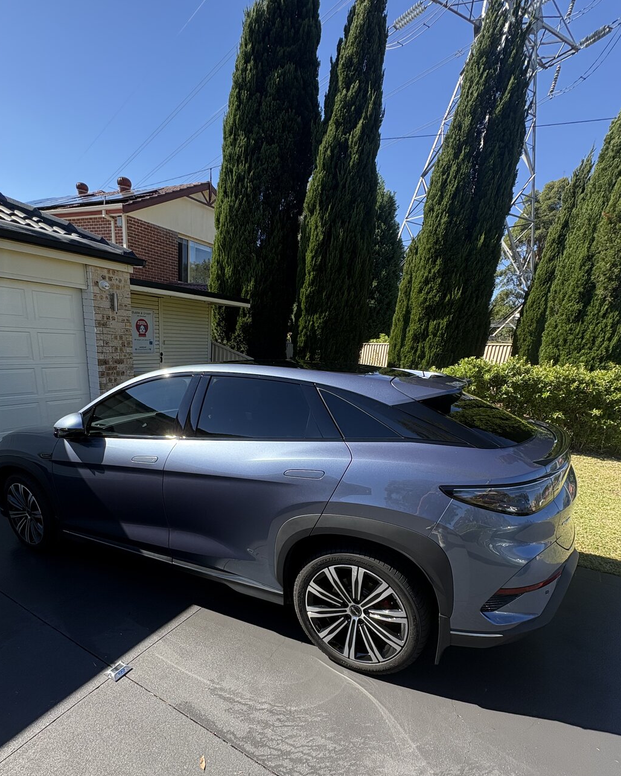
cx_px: 296
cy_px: 462
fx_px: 391
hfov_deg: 76.9
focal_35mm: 17
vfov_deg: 88.6
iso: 64
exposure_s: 1/573
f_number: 2.2
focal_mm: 2.22
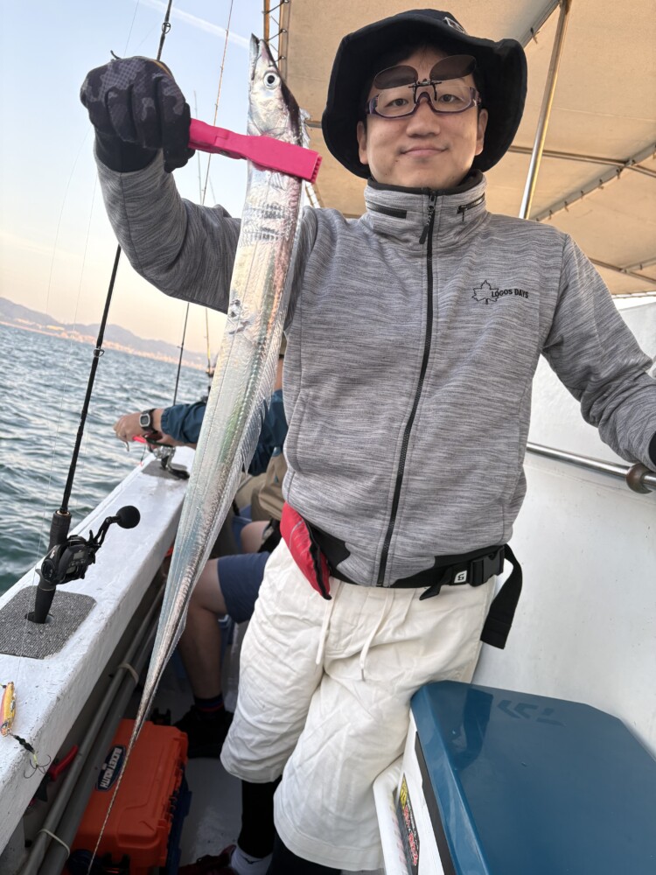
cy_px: 438
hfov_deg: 53.1
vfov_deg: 67.3
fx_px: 657
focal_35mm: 26
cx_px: 328
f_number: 1.6
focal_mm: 5.96
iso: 64
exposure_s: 1/334
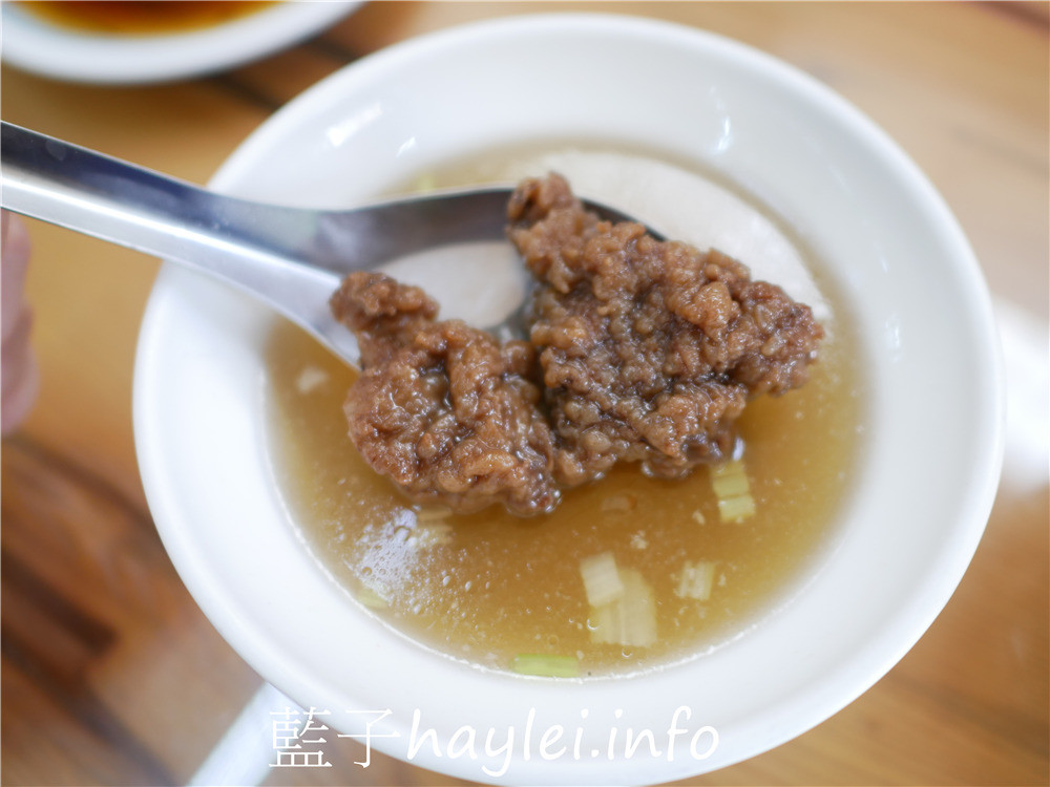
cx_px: 525
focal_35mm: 30
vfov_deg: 46.8
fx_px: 910
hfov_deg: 60.0
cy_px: 394
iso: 320
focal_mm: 15
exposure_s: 1/60
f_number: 1.7
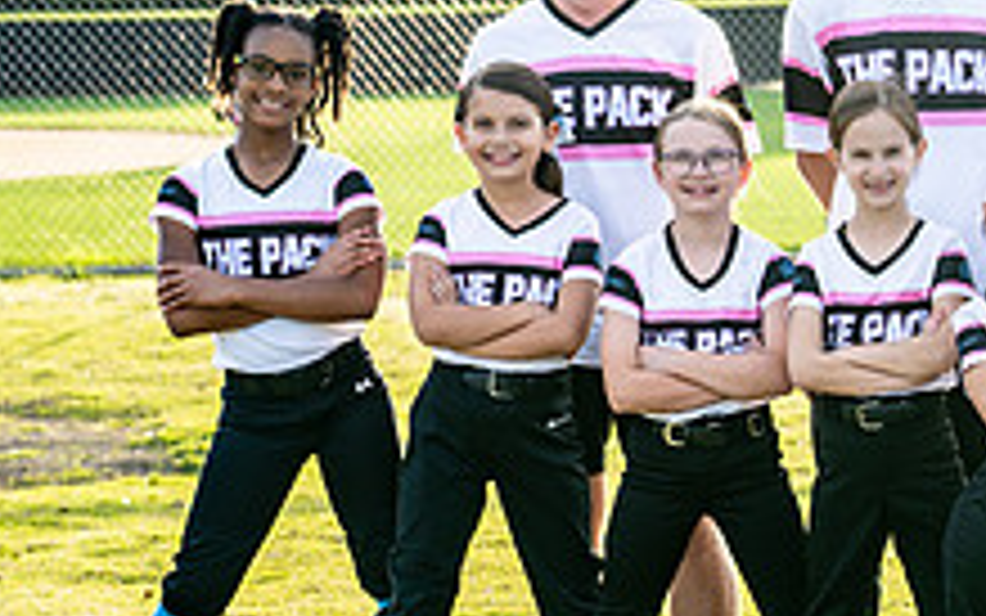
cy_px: 478
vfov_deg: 8.2
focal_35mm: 160
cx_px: 1237
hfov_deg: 12.7
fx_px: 4301
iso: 100
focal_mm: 50
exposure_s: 1/500
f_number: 2.8
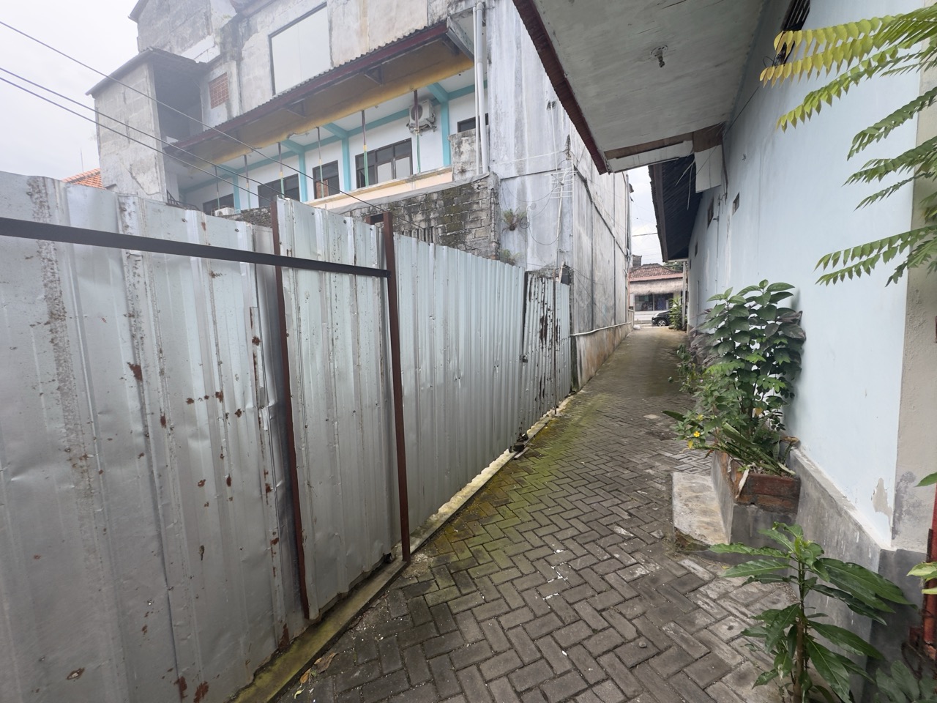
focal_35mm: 14
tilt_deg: -5.1
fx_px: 379
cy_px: 352
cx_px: 468
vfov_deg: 85.7
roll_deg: +0.9
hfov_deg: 102.1
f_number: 2.2
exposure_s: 1/208
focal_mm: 2.22
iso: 40
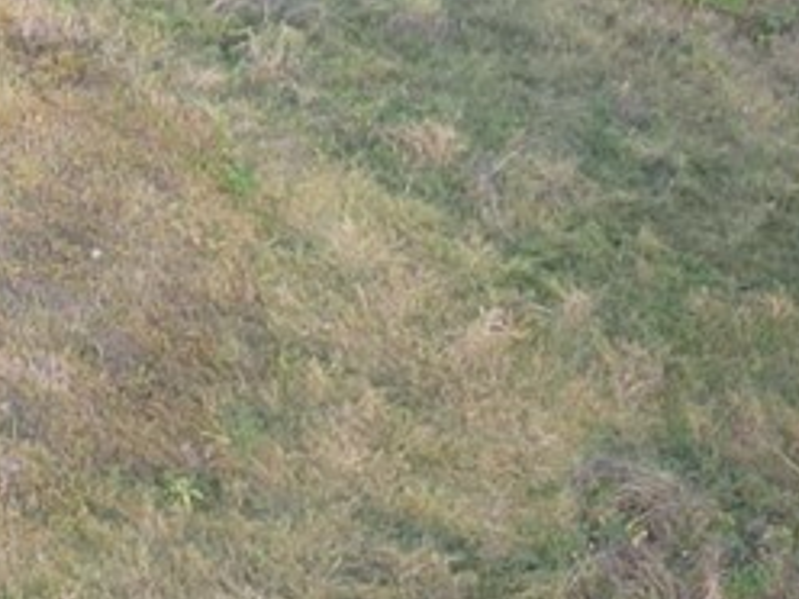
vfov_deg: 7.9
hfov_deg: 9.7
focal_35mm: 186
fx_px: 4293
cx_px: -918
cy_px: -109
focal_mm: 6.72
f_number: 1.7
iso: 100
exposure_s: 1/240
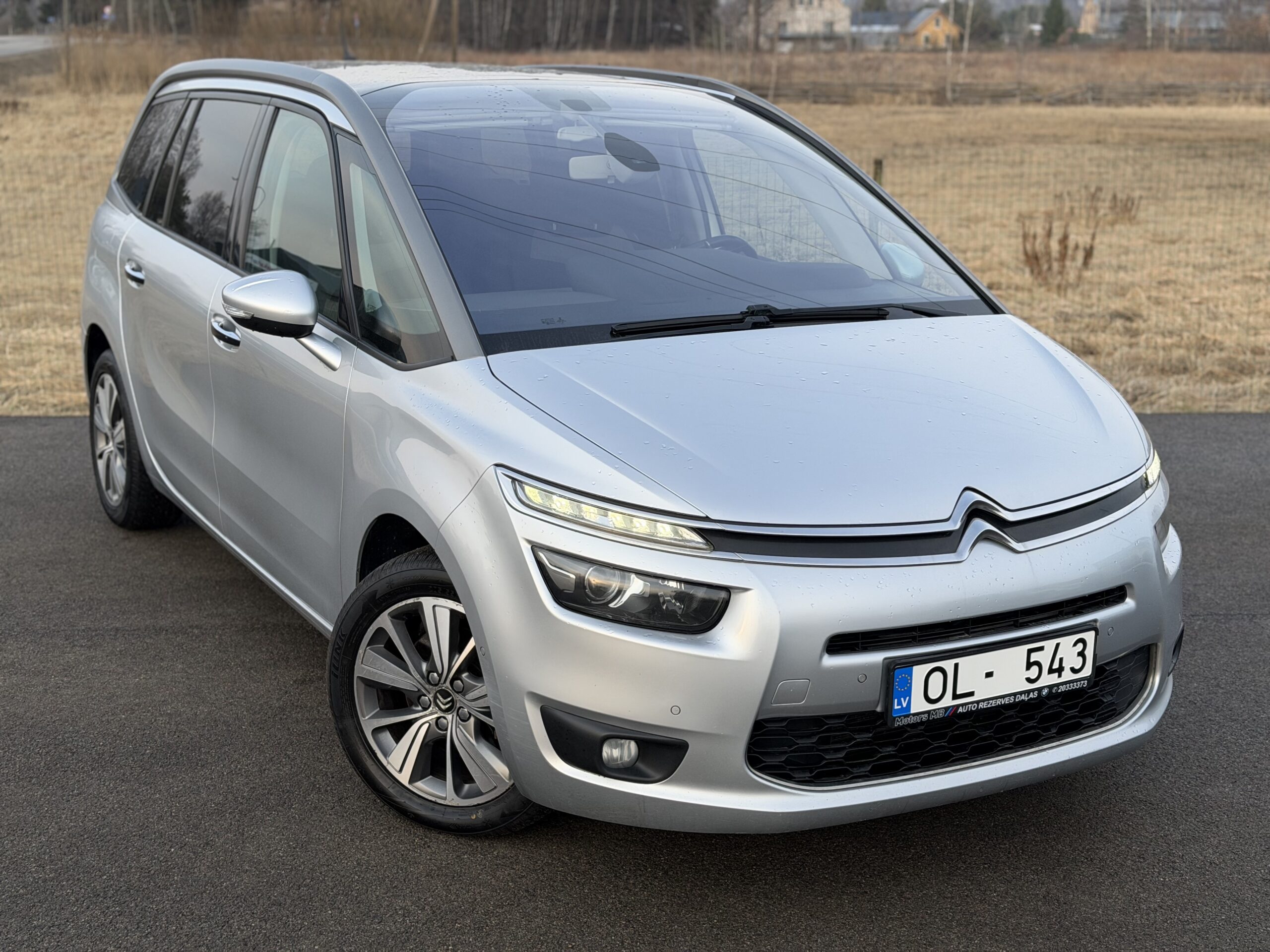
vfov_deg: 30.3
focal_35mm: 48
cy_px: 476
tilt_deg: -14.6
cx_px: 635
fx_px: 1761
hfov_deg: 39.7
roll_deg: +0.2
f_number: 1.78
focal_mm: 6.76
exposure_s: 1/917
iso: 64
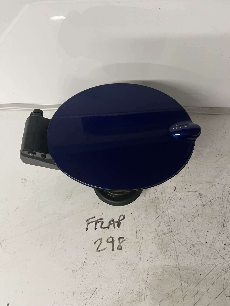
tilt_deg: -61.3
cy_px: 153
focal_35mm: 26
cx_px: 115
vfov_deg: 67.3
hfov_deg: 53.1
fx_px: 230
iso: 80
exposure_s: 1/50
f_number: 1.6
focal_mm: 5.1
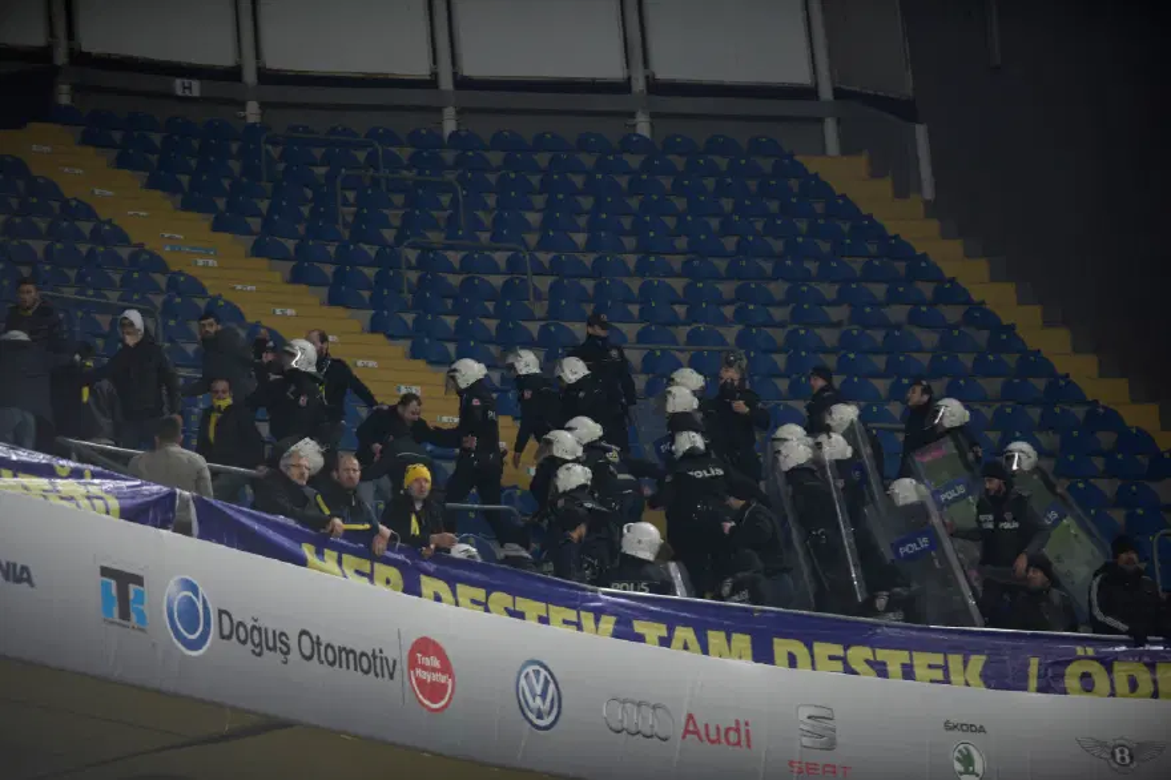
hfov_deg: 11.8
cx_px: 586
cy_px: 390
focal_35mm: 175
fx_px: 5690
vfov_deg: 7.8
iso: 800
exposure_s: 1/160
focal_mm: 175
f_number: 2.8
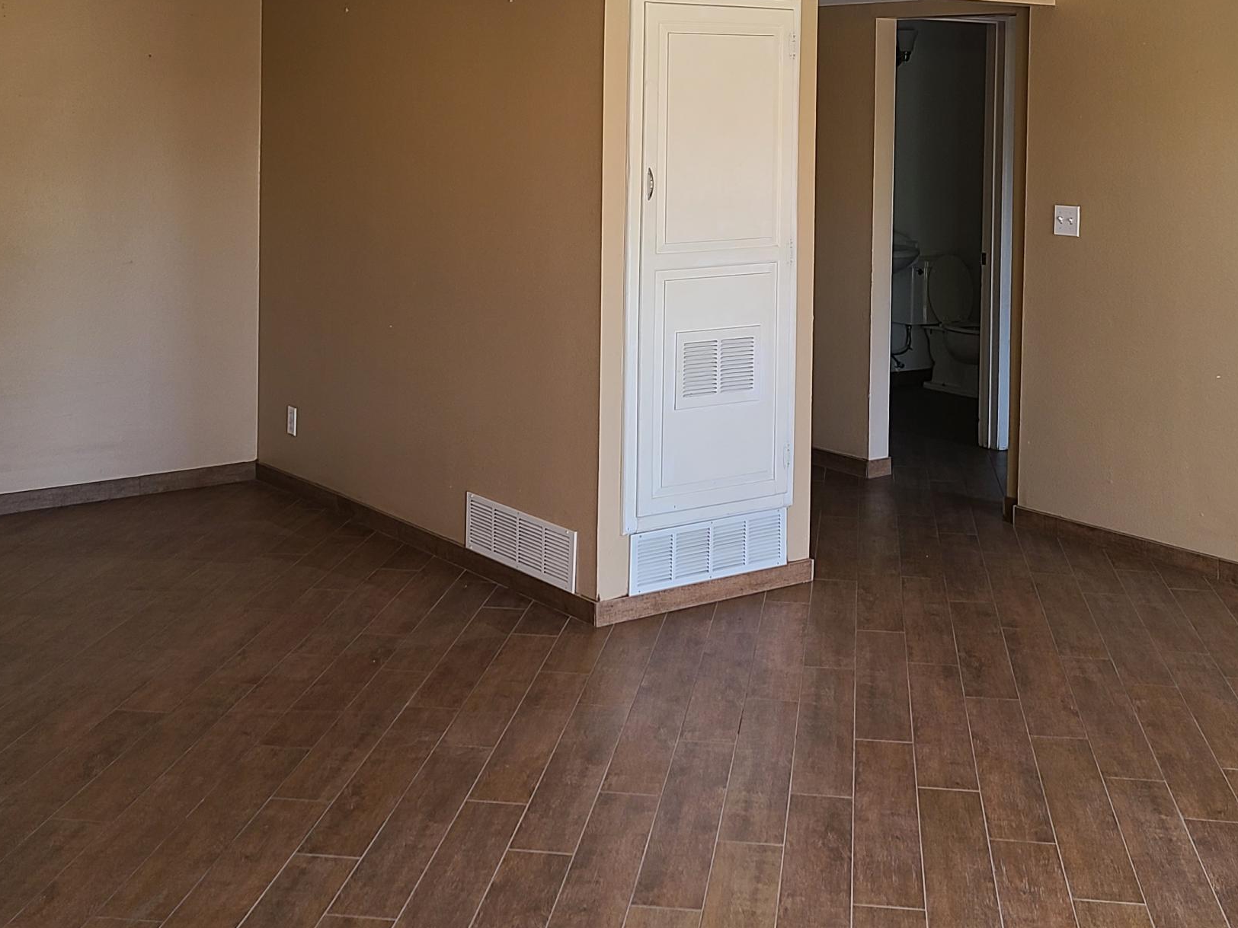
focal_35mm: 48
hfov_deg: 39.7
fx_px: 1717
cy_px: 155
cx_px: 635
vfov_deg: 29.4
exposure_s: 1/59
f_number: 1.8
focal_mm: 5.4
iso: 50
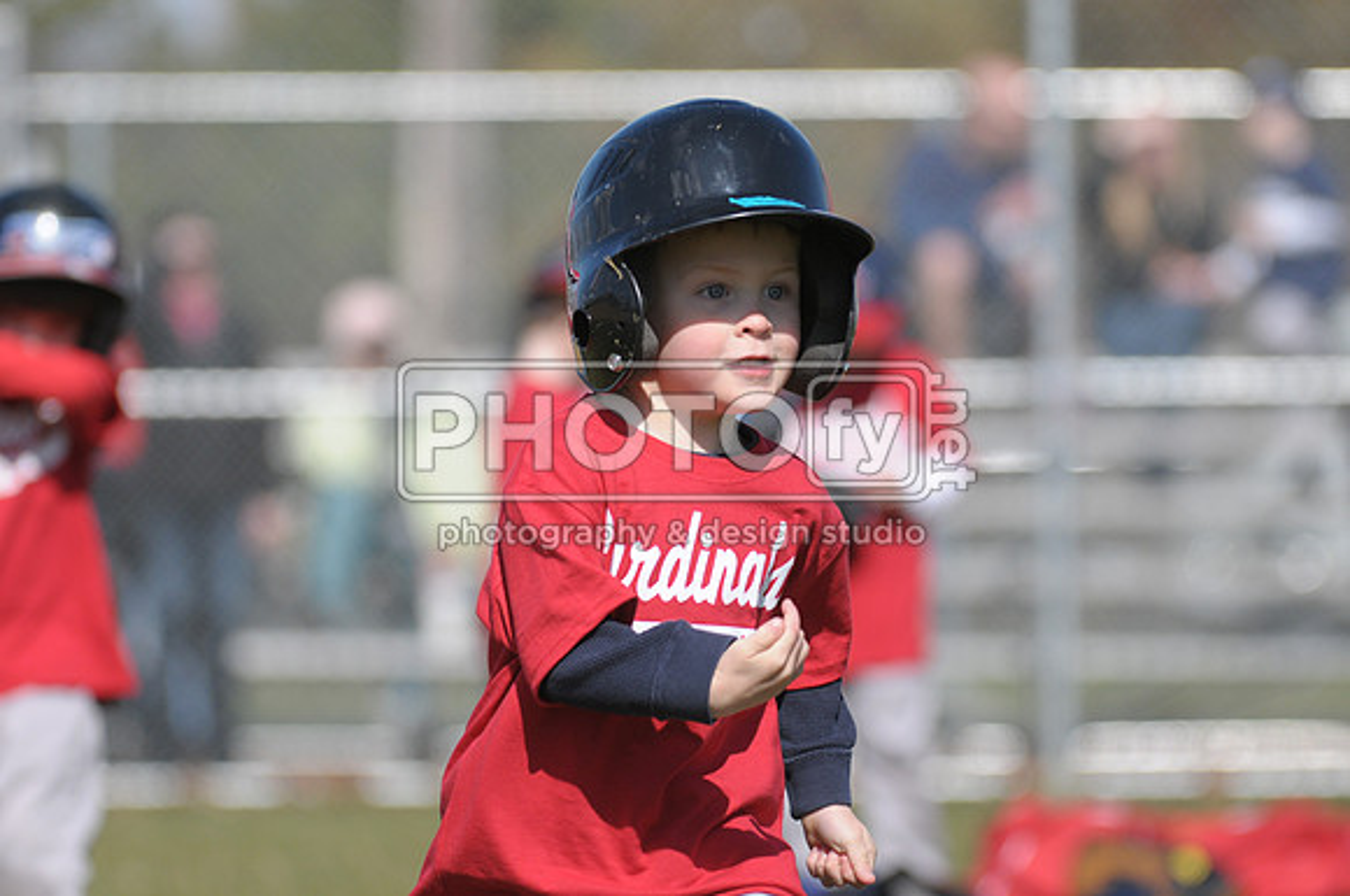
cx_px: 675
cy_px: 448
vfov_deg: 4.6
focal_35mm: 300
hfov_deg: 6.9
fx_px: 11234
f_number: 4
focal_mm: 200
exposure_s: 1/3200
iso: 400
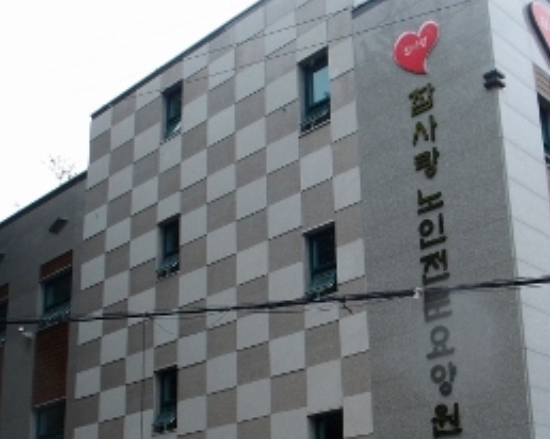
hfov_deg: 35.3
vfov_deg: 28.2
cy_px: 329
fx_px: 862
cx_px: 313
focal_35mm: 53
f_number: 3.2
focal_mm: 6
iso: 100
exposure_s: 1/500
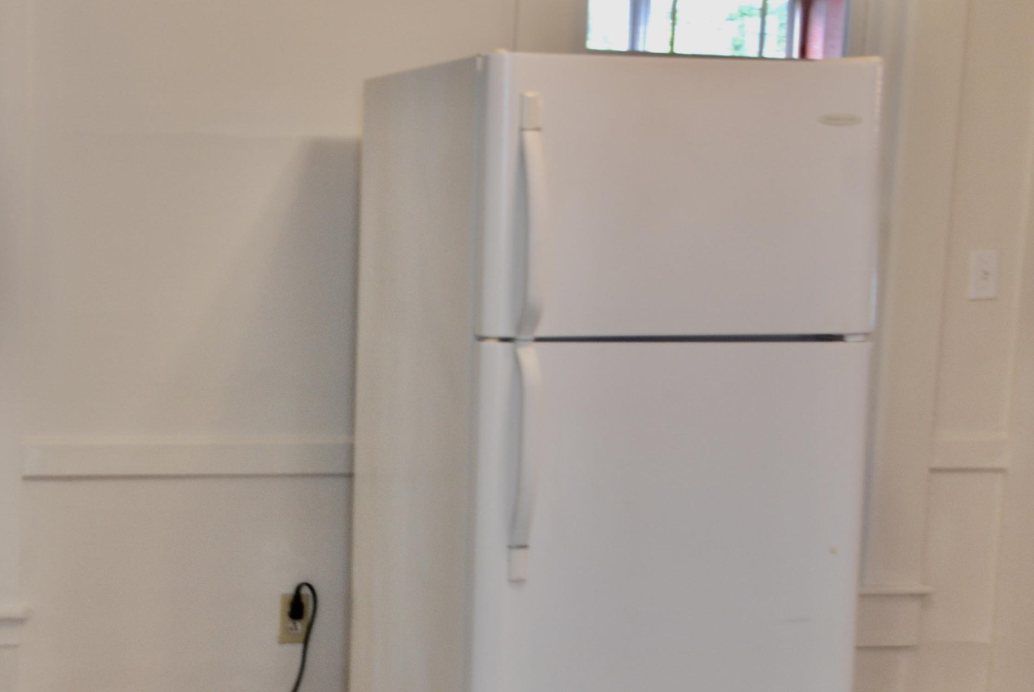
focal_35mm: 65
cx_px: 271
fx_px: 1869
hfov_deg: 30.5
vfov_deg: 21.0
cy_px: 390
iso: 400
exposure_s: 1/15
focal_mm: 26
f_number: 4
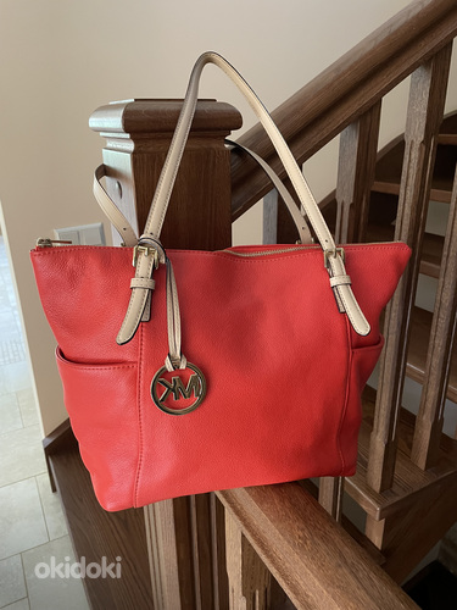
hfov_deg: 53.1
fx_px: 458
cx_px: 228
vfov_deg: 67.3
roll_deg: +1.4
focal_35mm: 26
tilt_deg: -21.2
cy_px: 305
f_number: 1.6
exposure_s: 1/43
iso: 500
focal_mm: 4.2
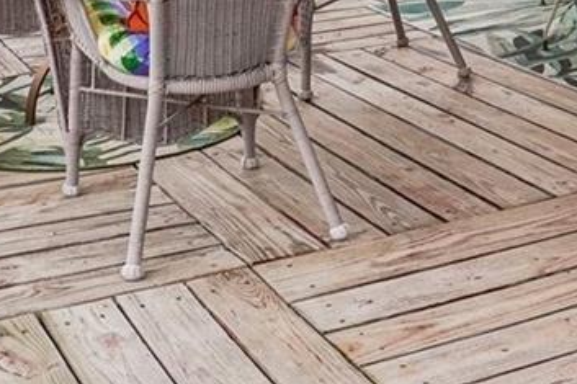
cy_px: -283
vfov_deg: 15.5
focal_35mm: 77
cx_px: 423
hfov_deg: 26.0
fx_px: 1234
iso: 200
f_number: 20
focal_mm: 17
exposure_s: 1/30
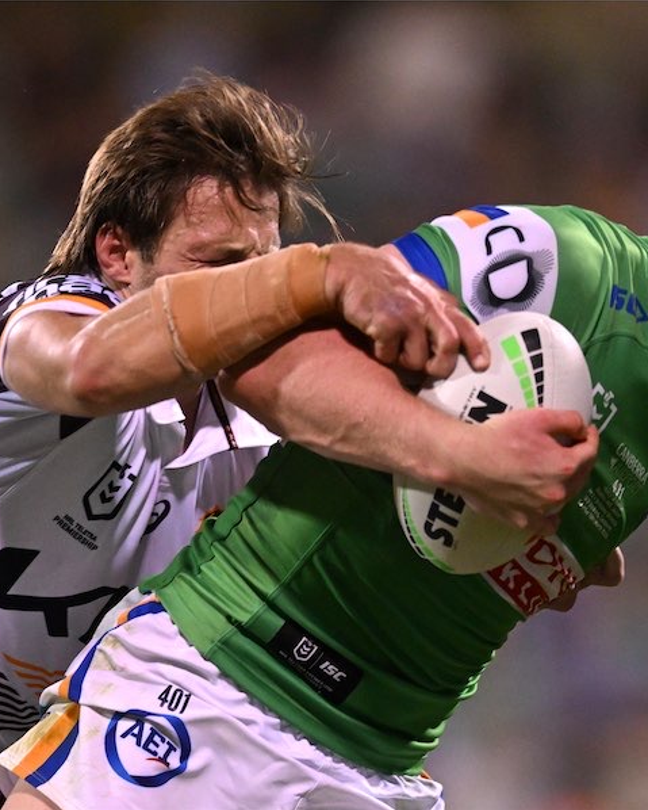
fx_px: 13534
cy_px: 406
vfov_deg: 3.4
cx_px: 414
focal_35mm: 565
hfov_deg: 2.7
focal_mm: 400
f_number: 2.8
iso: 4000
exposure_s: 1/1600
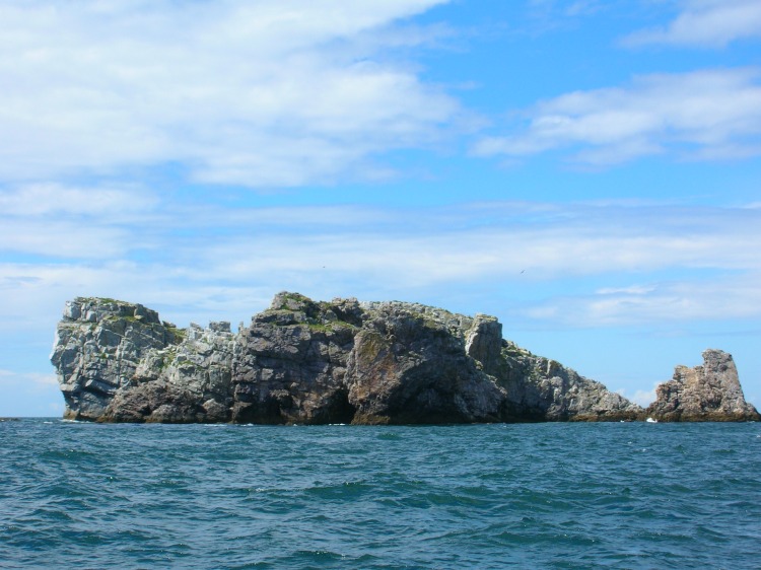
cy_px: 285
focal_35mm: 74
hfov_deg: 26.3
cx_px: 380
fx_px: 1626
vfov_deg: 19.9
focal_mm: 12.3
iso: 50
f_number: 6.7
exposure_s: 1/208
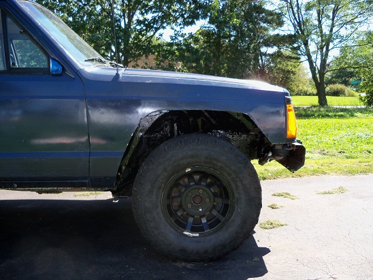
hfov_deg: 52.6
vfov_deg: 40.7
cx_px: 186
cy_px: 140
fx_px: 377
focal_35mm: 35
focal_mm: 6.2
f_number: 3.5
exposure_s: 1/160
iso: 80
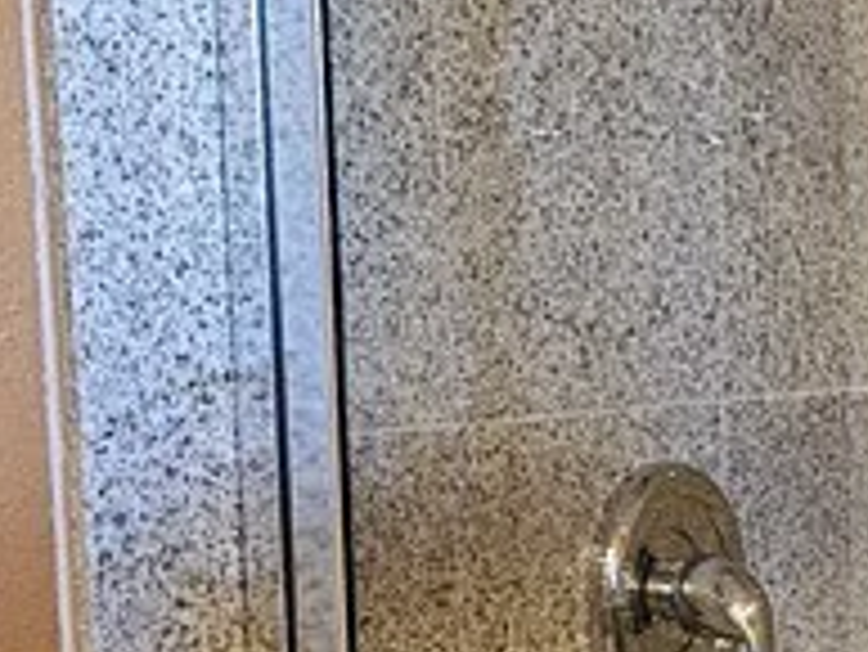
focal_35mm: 122
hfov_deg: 14.5
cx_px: 1462
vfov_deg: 11.9
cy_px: 823
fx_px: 3061
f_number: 1.8
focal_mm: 5.4
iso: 1000
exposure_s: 1/120
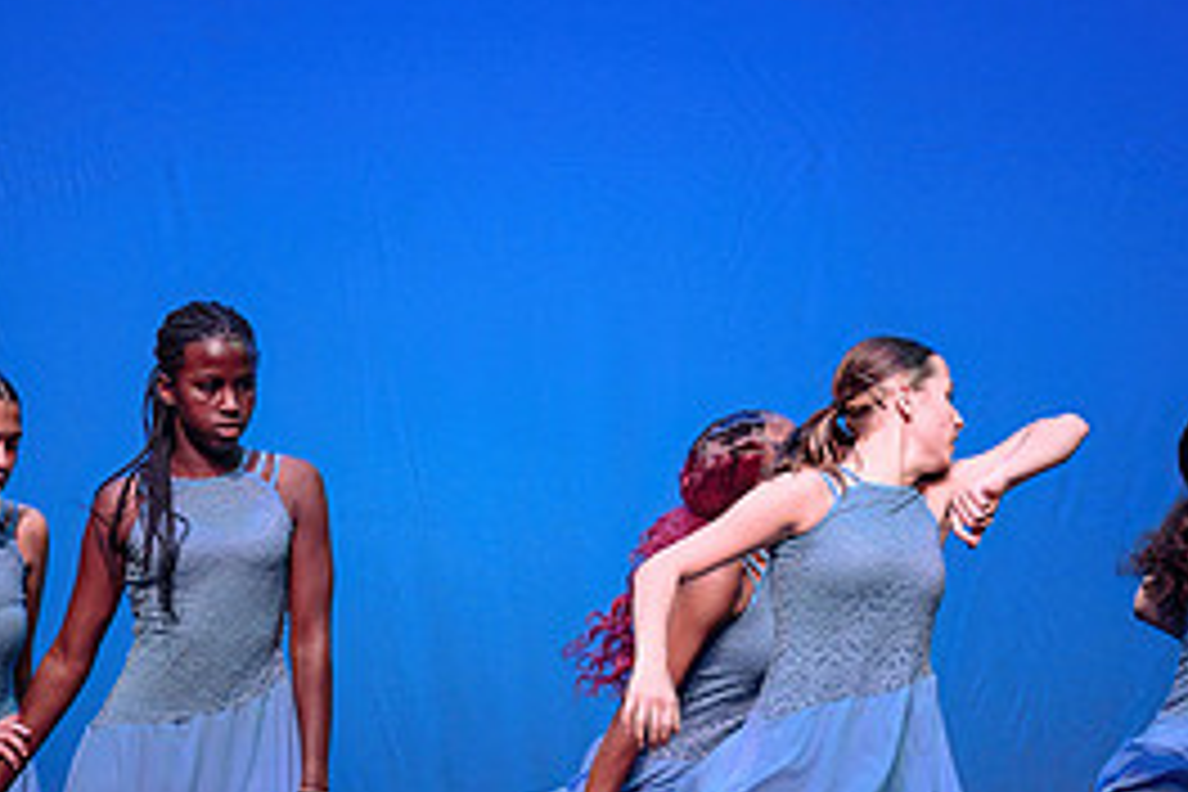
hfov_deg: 6.7
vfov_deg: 4.5
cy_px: 619
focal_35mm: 307
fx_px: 10130
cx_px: 719
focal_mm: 130
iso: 1250
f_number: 2.8
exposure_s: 1/500
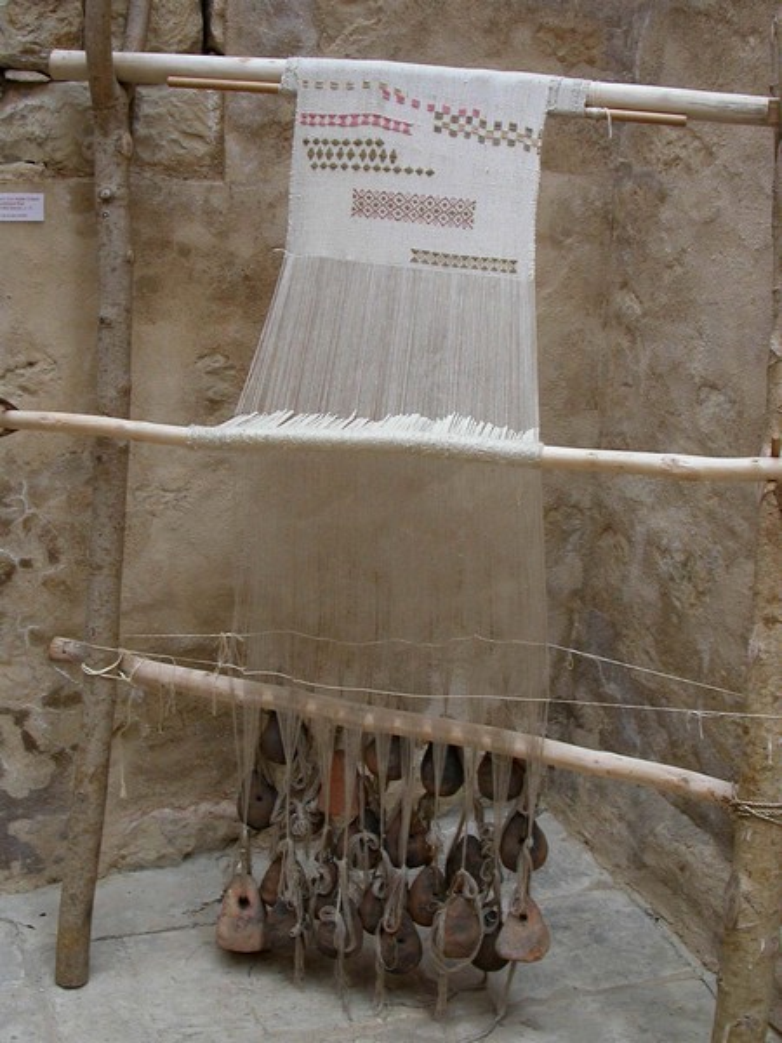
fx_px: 1325
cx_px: 391
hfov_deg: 32.9
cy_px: 522
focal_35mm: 44
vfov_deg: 42.9
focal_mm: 9.1
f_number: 2.7
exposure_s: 1/28.9
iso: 100
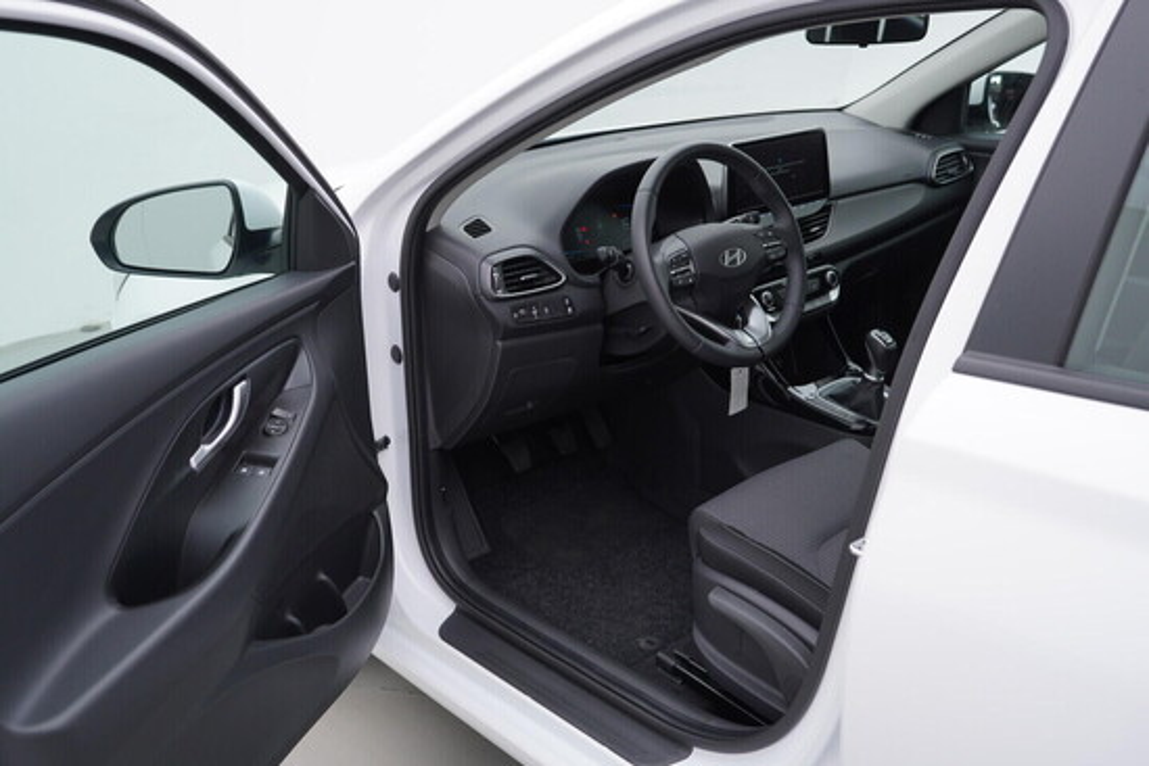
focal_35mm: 36
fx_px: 1149
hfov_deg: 53.1
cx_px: 574
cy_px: 383
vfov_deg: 36.9
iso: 125
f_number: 3.5
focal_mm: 24
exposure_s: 1/60
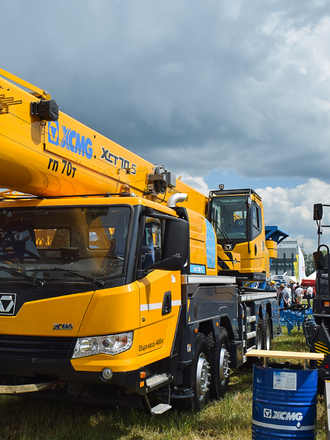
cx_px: 41
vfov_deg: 43.0
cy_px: 220
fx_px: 559
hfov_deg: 31.5
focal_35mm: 44
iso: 100
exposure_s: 1/800
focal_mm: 20
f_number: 5.6
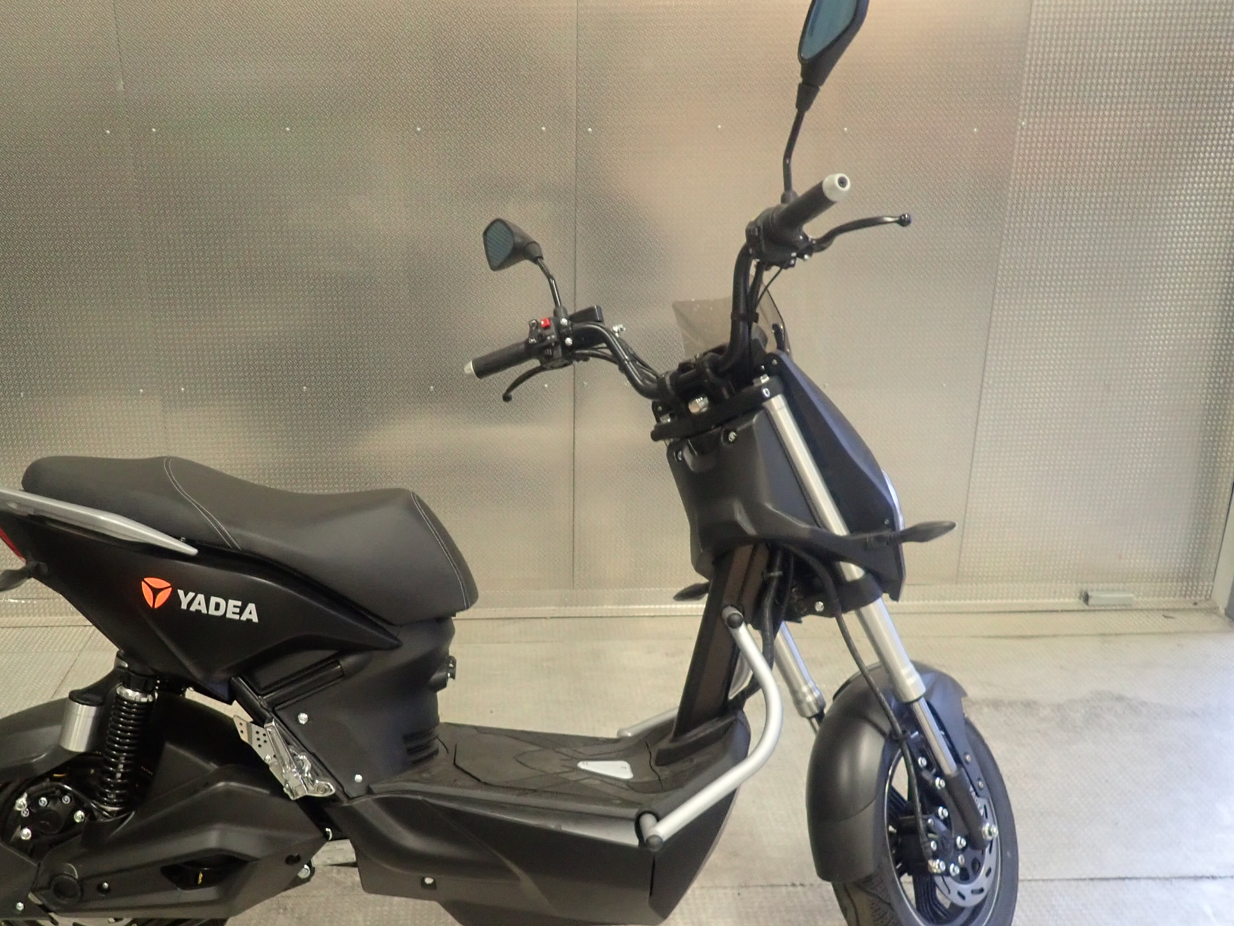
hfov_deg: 52.4
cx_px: 519
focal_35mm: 35
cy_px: 565
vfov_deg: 40.5
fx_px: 1248
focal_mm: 4.5
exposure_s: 1/50
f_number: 2
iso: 320
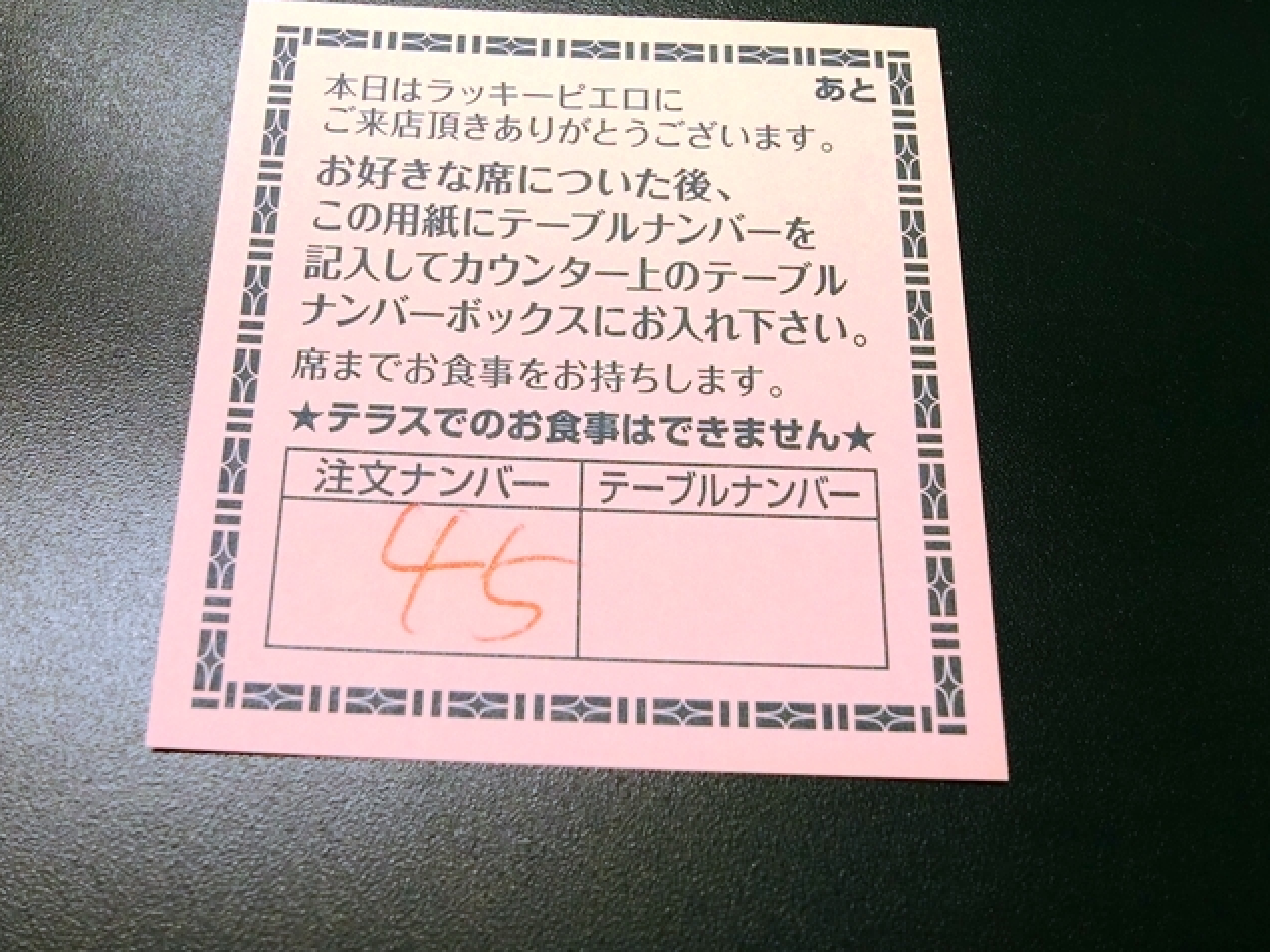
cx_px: 561
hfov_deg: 48.9
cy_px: 412
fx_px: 1394
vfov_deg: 37.7
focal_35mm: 38
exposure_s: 1/125
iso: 320
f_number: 3.3
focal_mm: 6.4
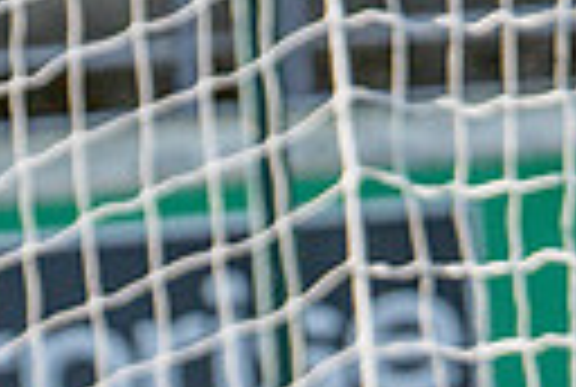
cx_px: -168
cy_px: 1130
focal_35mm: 783
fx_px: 12557
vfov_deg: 1.8
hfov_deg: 2.6
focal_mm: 85
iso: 100
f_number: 1.6
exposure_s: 1/8000
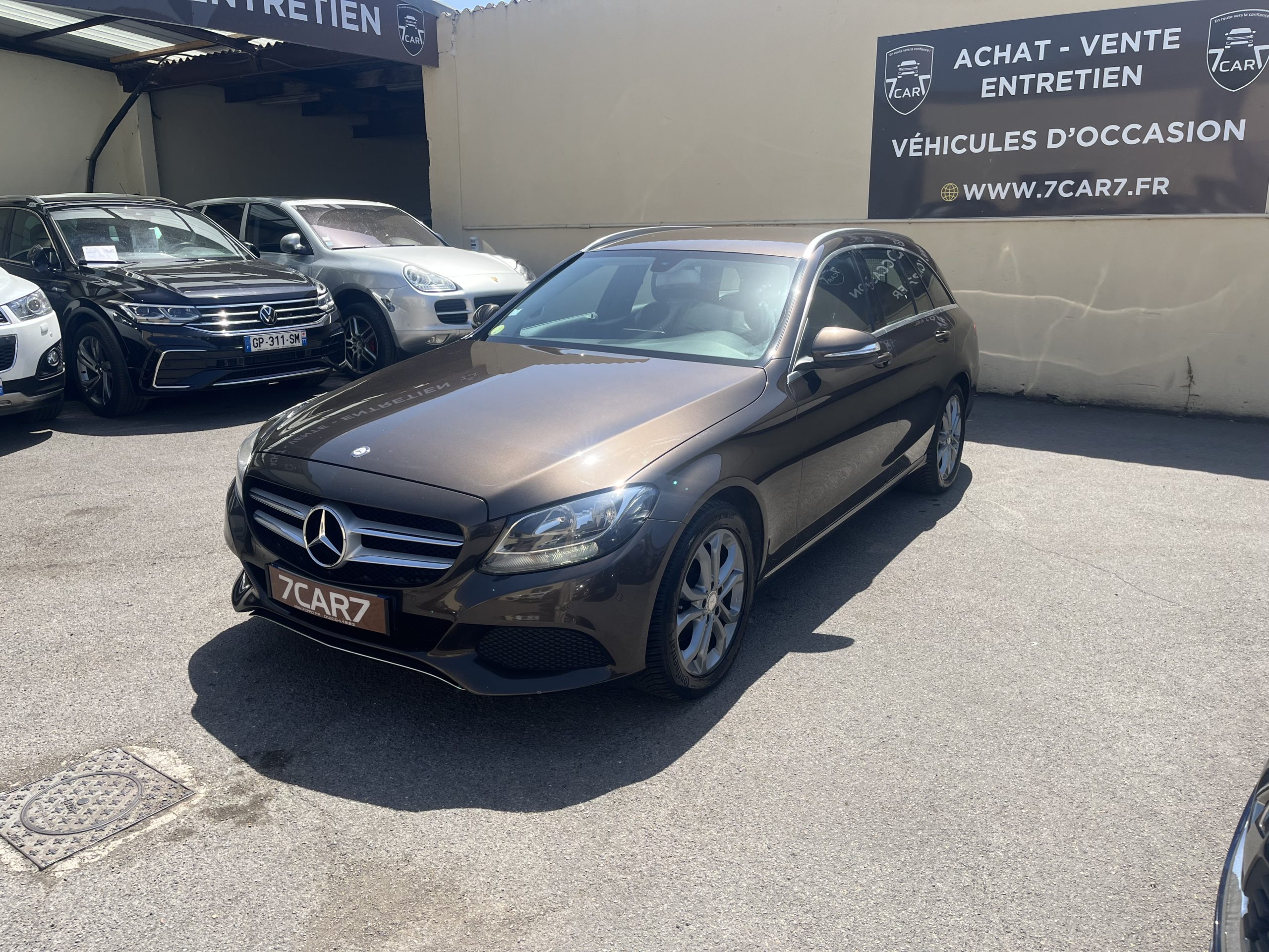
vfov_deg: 53.1
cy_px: 476
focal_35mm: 26
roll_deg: +0.5
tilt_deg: -14.1
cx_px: 634
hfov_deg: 67.3
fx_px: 953
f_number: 1.6
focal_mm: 5.1
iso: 50
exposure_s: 1/1923
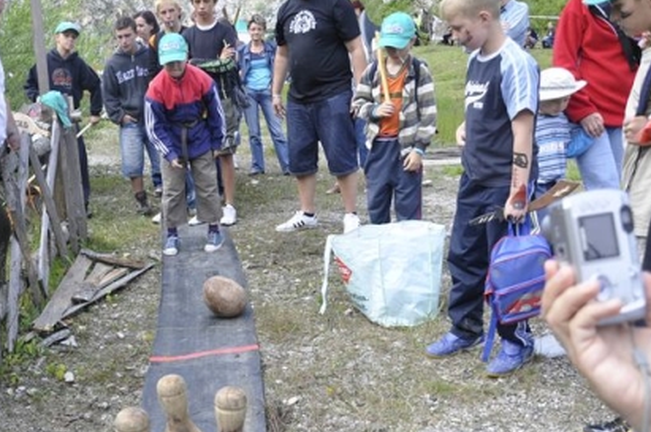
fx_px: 759
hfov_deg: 45.1
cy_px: 313
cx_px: 173
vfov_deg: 31.4
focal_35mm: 42
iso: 200
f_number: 6.3
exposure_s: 1/160
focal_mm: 18
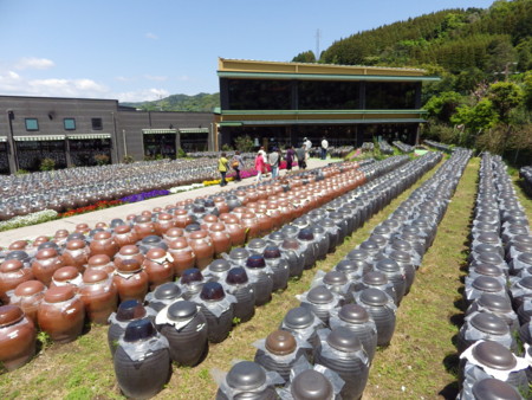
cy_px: 200
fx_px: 338
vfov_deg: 61.1
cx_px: 266
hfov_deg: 76.4
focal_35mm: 22
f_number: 3.1
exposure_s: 1/1250
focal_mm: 4
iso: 100
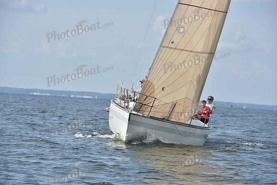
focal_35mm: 180
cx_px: 138
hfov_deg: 11.4
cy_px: 92
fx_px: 1385
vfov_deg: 7.6
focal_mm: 180
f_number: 9
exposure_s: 1/1250
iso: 320
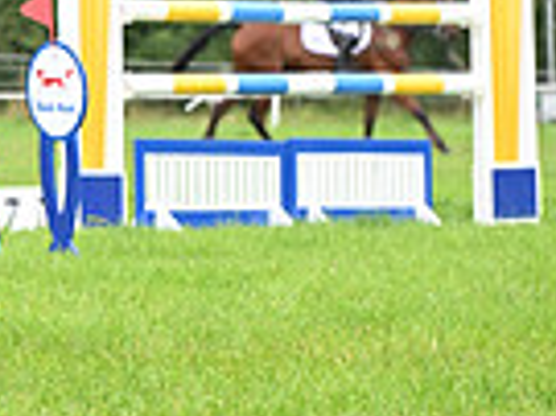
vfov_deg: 2.4
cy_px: -196
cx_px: -610
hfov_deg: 3.2
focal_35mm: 621
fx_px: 9966
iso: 1800
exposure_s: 1/1250
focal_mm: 150
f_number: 5.6
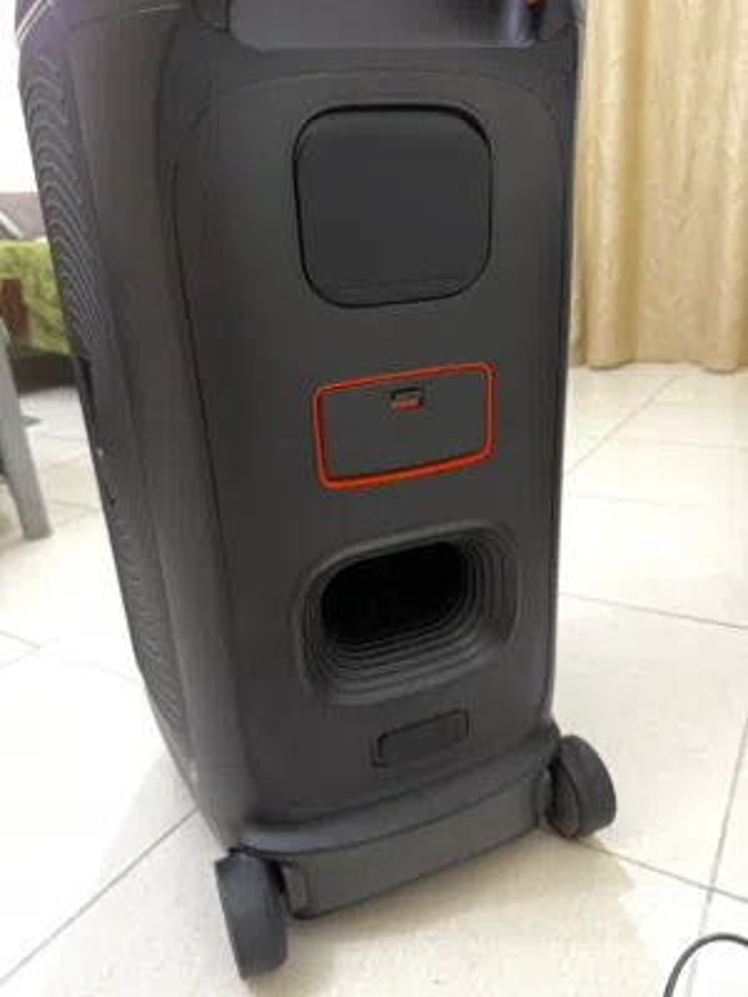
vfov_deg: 71.6
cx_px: 374
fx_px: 691
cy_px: 498
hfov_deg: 56.8
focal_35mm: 24
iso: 500
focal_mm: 6.76
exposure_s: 1/50
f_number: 1.78
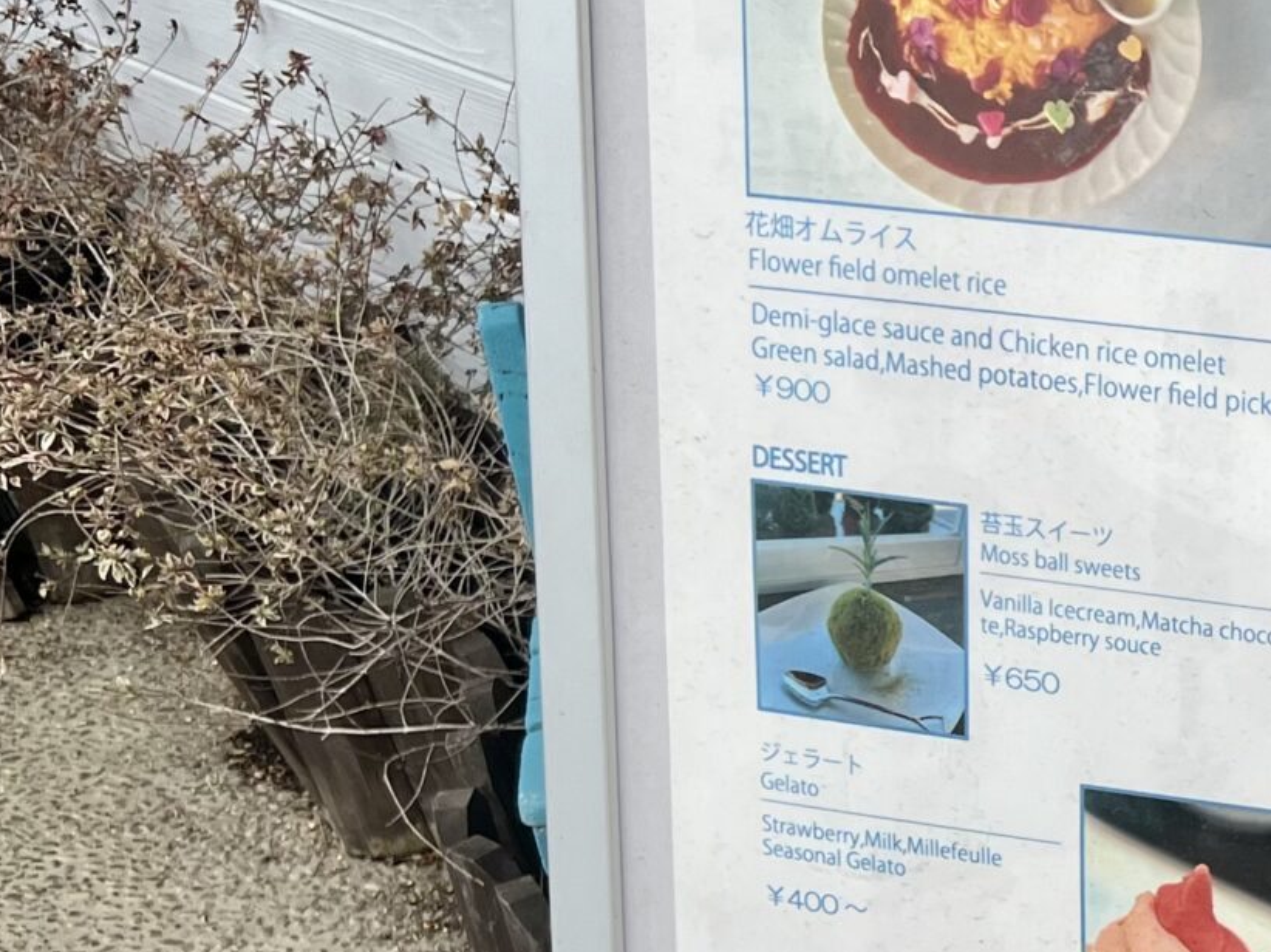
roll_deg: +0.0
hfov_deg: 20.8
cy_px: 740
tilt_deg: -28.7
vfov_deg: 18.1
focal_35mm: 81
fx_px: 2973
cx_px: 1869
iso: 50
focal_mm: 5.7
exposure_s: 1/3356
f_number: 1.5
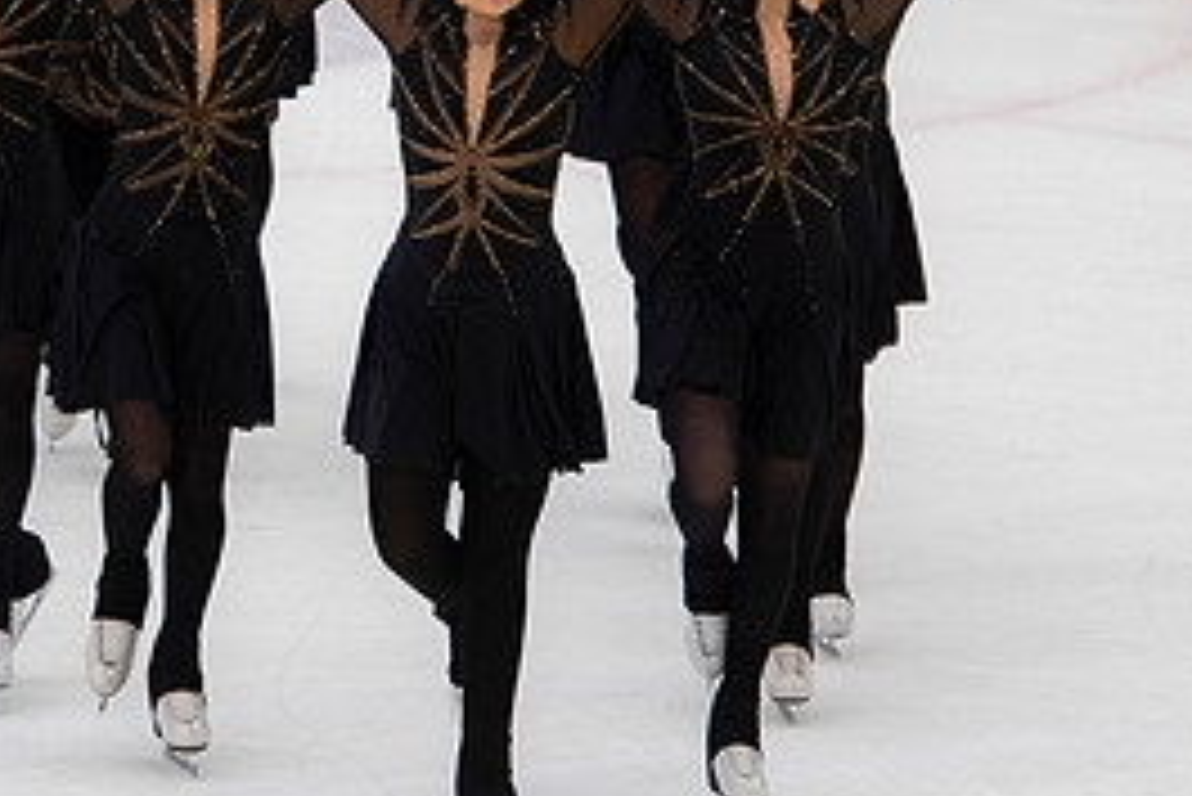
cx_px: 112
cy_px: 47
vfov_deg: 2.7
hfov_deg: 4.0
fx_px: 16862
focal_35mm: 509
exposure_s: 1/320
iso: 1400
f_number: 5.6
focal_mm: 155
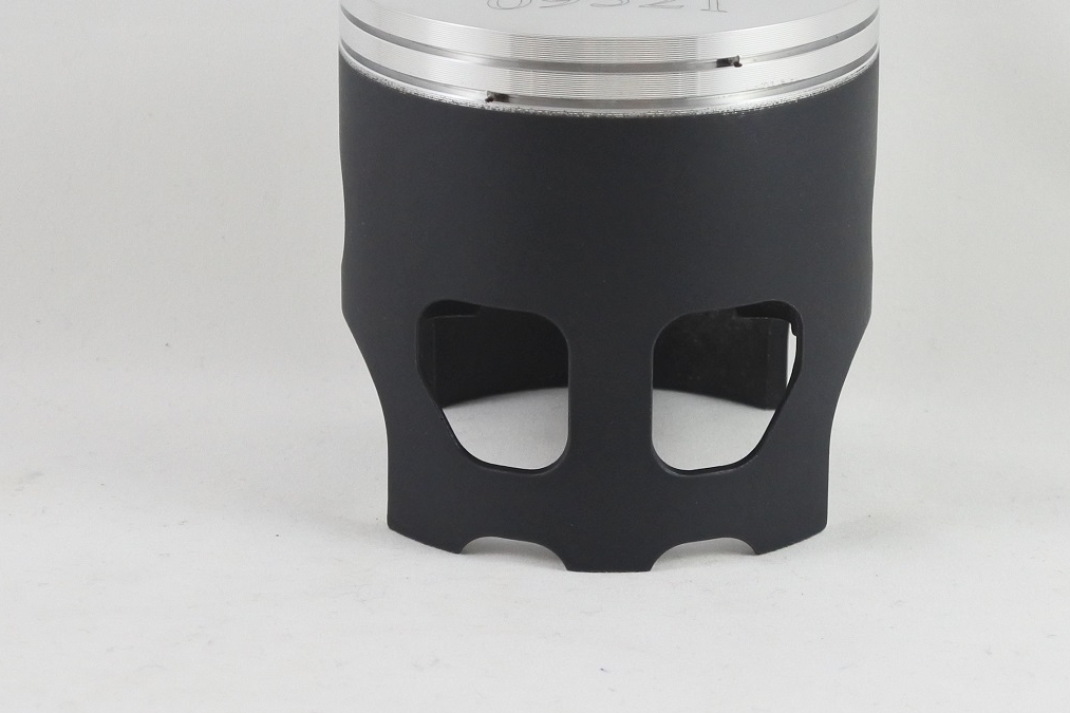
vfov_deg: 17.7
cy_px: 241
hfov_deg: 26.3
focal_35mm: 77
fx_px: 2288
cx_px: 611
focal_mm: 19.3
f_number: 4.5
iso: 500
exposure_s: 1/125
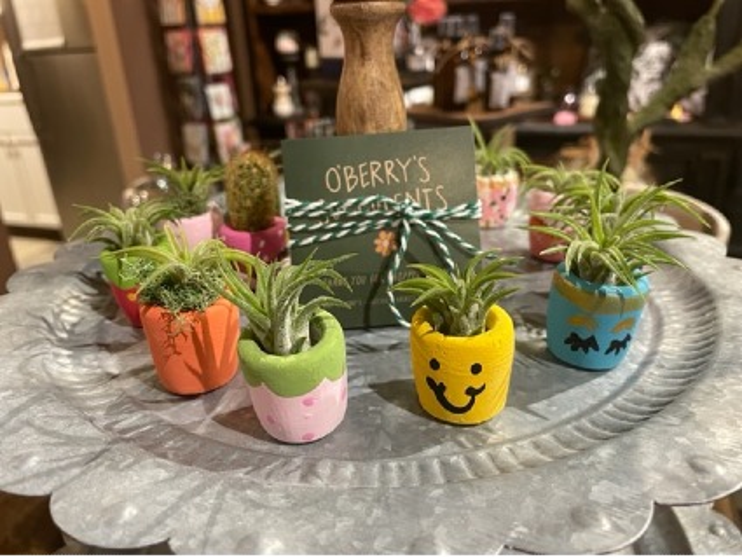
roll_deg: +4.0
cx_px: 371
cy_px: 278
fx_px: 557
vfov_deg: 53.1
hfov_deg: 67.3
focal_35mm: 26
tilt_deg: -23.0
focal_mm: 4.2
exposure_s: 1/60
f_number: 1.6
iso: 320
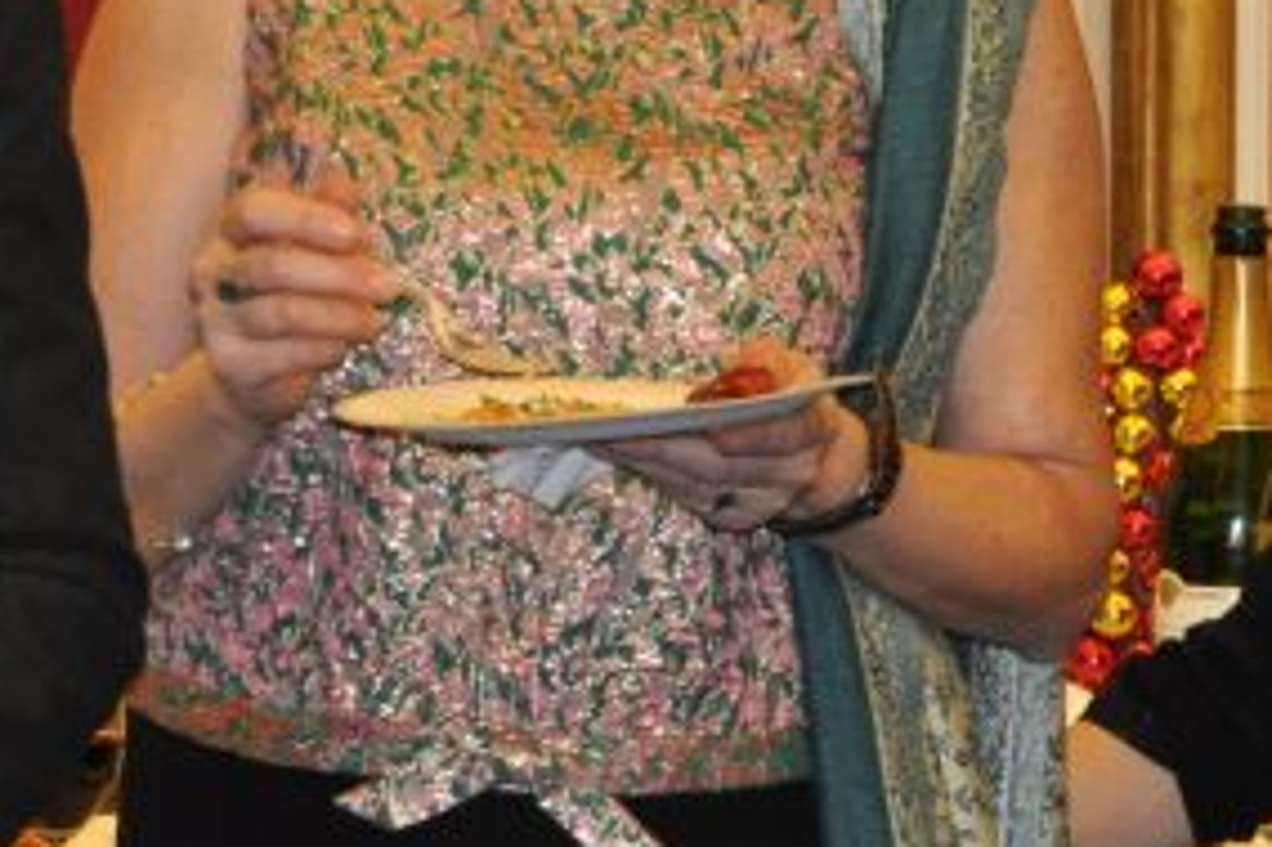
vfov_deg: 4.3
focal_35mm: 317
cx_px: 1187
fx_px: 11194
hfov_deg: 6.5
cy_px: 294
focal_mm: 50
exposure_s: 1/60
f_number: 4.8
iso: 800
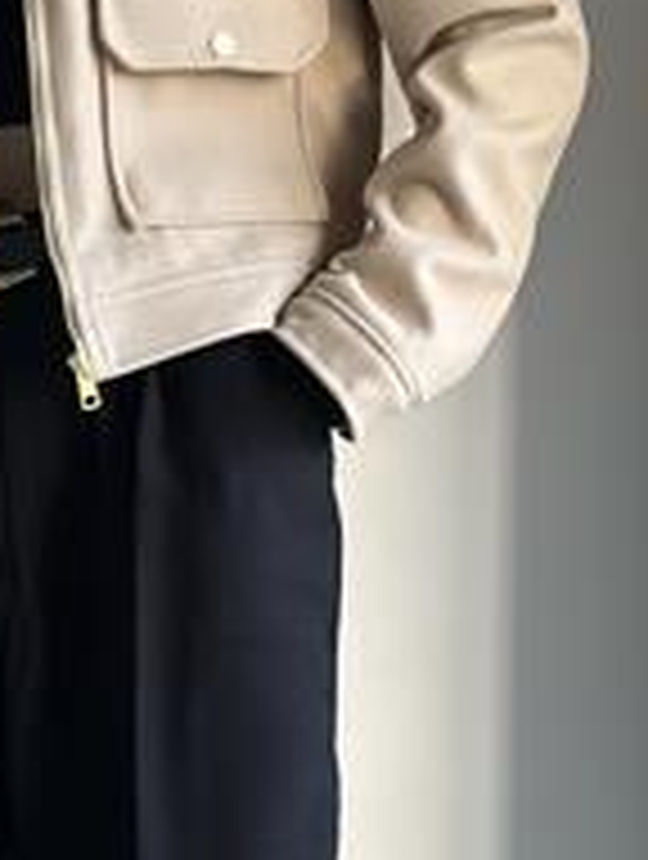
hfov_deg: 13.8
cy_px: 279
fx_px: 2662
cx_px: 76
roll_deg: -0.4
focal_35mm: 107
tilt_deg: -7.4
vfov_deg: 18.3
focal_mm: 6.86
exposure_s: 1/60
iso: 320
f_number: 1.78
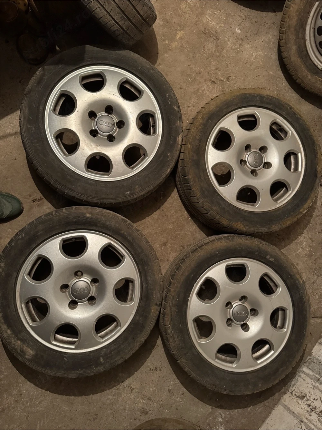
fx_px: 298
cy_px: 215
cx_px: 161
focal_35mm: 24
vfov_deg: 71.6
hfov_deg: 56.8
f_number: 1.78
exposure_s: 1/33
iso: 800
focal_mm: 6.76
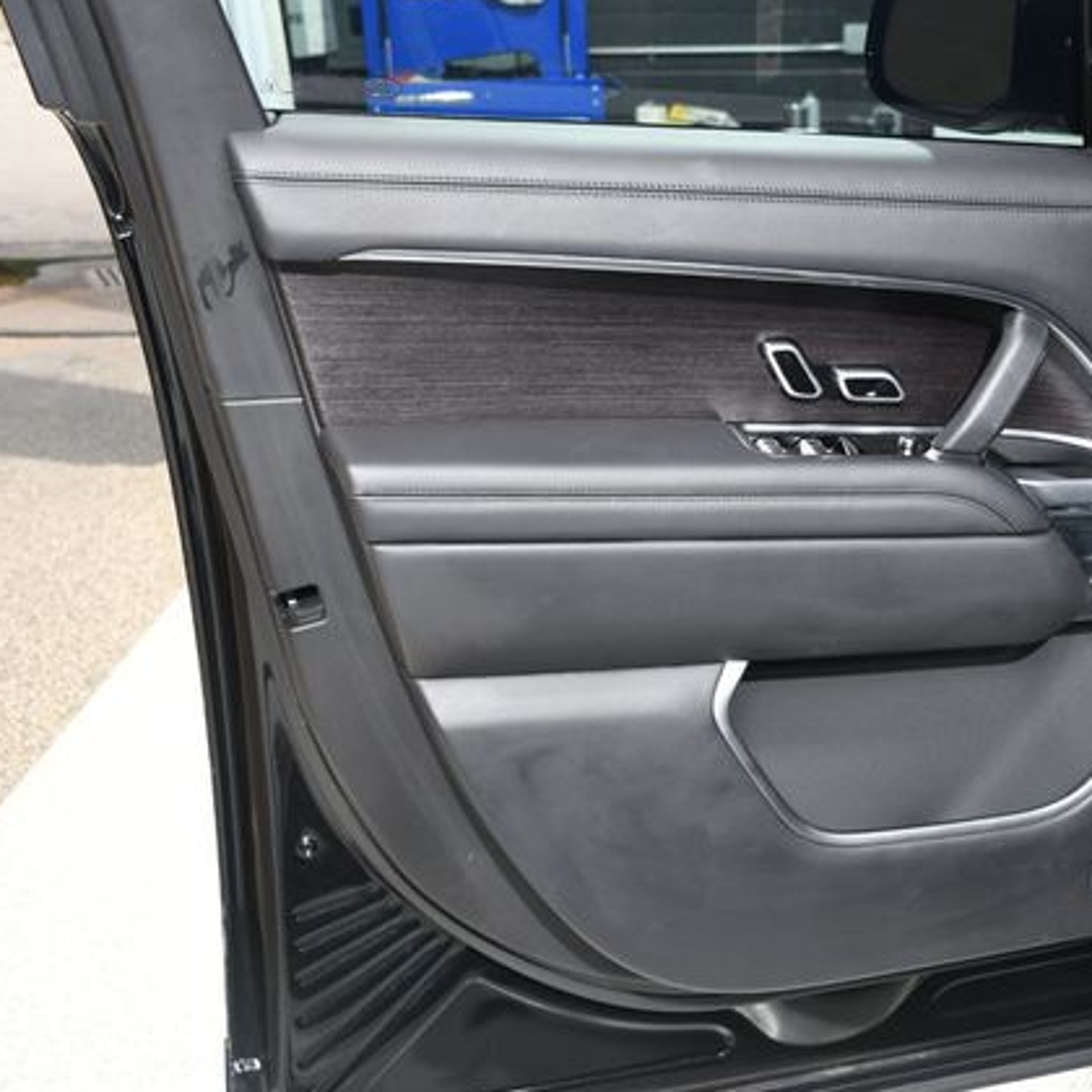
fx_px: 1570
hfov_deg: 37.7
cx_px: 777
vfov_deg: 38.3
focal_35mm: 44
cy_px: 549
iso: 100
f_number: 3.8
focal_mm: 23
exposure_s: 1/160
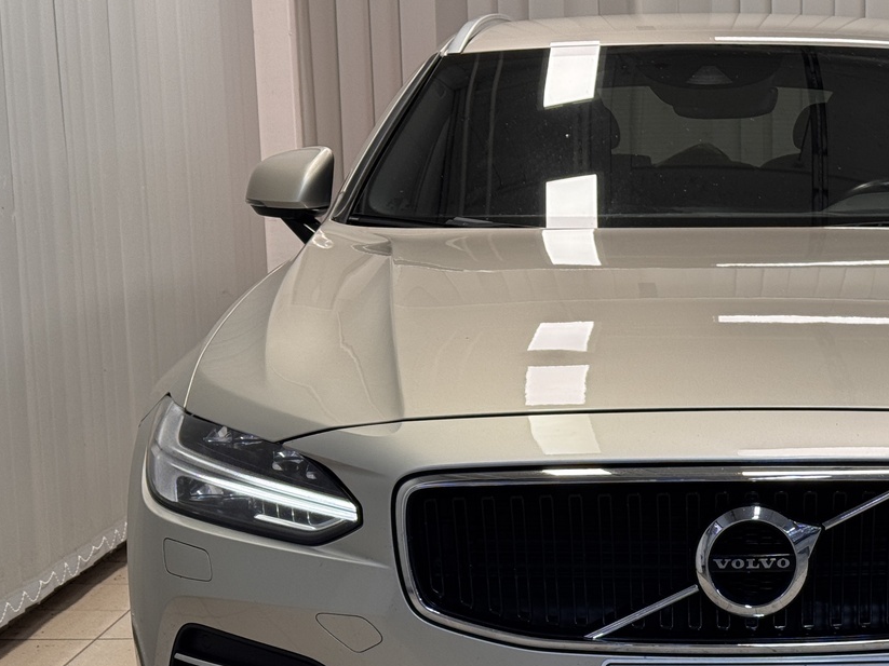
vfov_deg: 17.4
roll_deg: +0.5
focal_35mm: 84
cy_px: 522
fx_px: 2157
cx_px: 750
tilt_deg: -10.5
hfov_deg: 22.9
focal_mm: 6.76
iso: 64
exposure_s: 1/99
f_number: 1.78
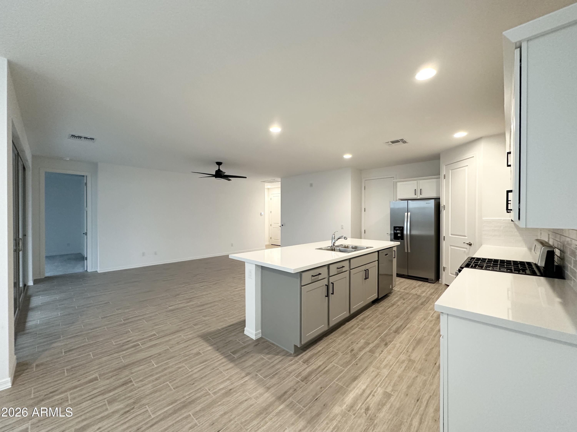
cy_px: 216
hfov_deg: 102.1
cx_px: 288
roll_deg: -0.1
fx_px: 233
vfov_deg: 85.7
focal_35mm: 14
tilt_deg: +0.2
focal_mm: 2.22
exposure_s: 1/60
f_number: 2.2
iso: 320
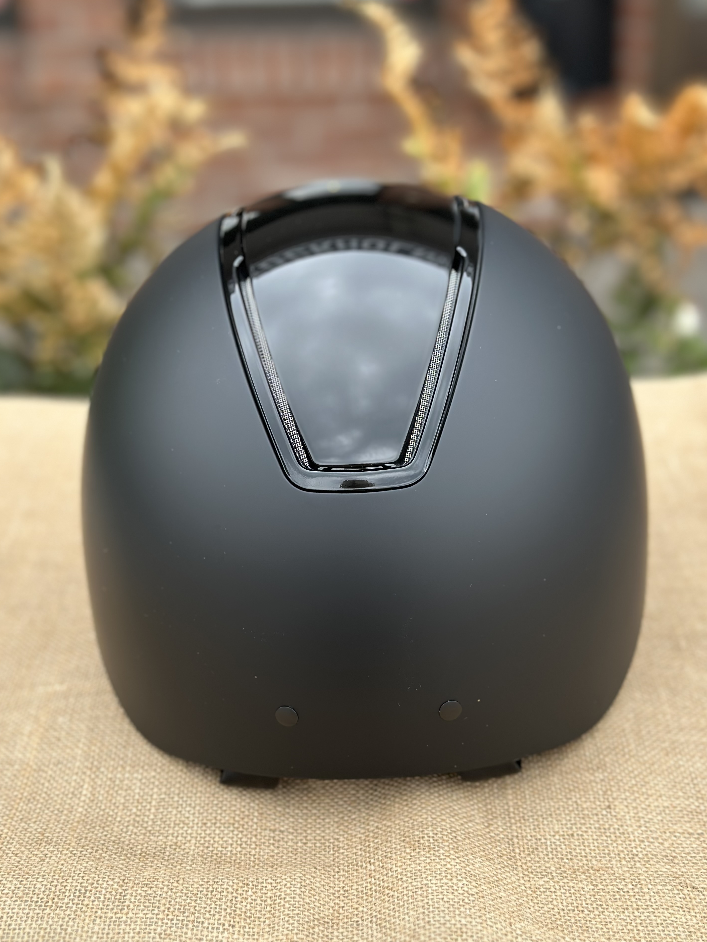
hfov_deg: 28.6
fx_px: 1389
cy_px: 466
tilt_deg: -22.6
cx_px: 369
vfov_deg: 37.5
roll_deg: +1.1
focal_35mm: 51
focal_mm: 6.86
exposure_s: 1/210
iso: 80
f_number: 1.78
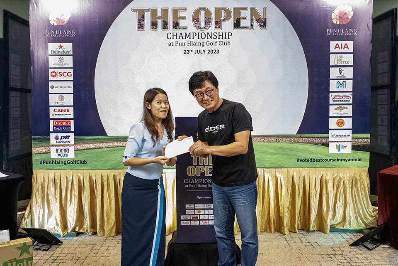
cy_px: 133
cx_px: 199
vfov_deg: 47.2
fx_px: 304
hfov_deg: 66.4
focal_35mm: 28
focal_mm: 27.5
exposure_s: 1/200
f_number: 6.3
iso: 25600
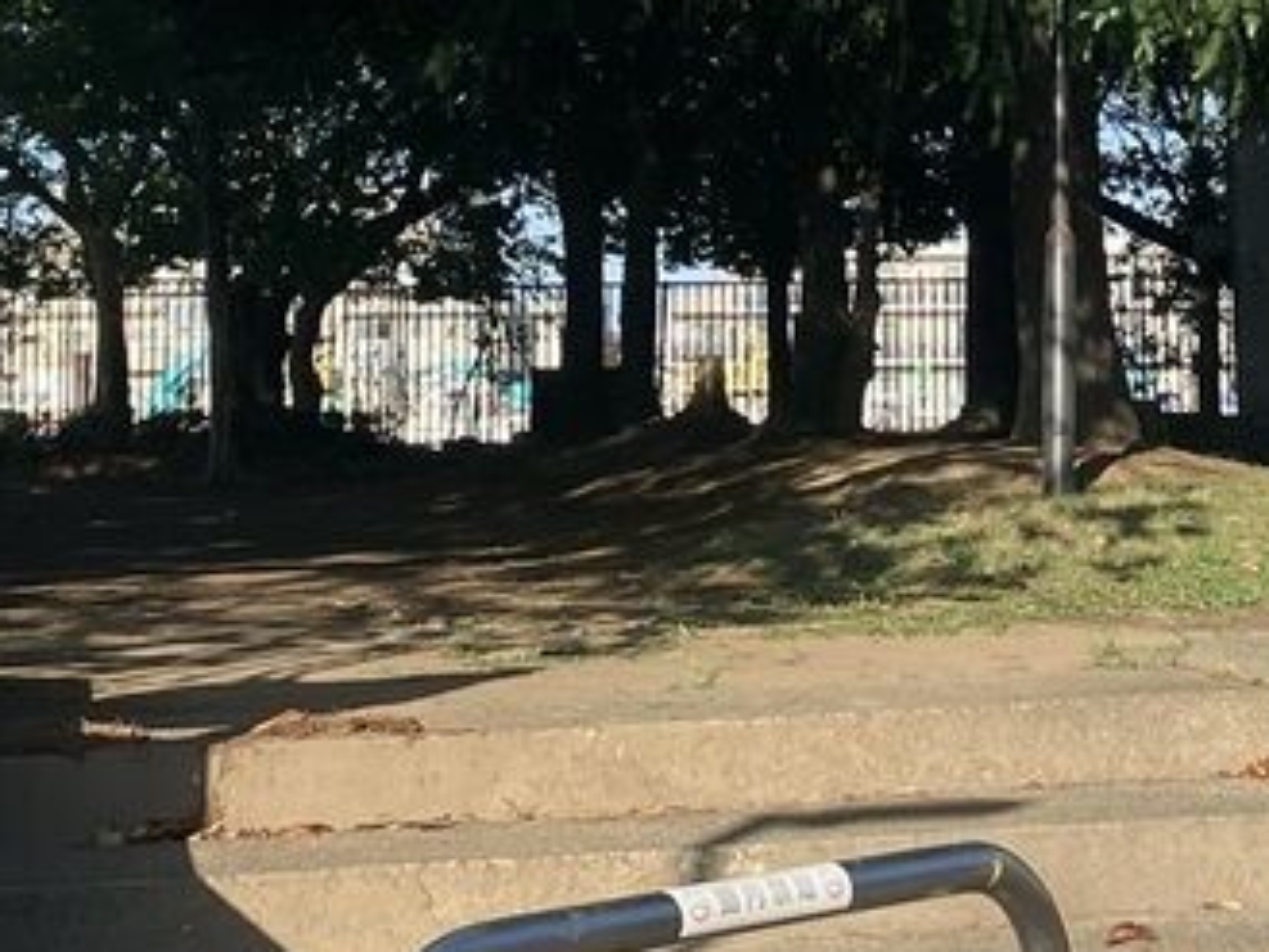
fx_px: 3997
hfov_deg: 18.0
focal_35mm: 109
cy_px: -123
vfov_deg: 13.3
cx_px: 887
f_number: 1.8
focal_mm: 3.99
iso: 32
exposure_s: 1/883
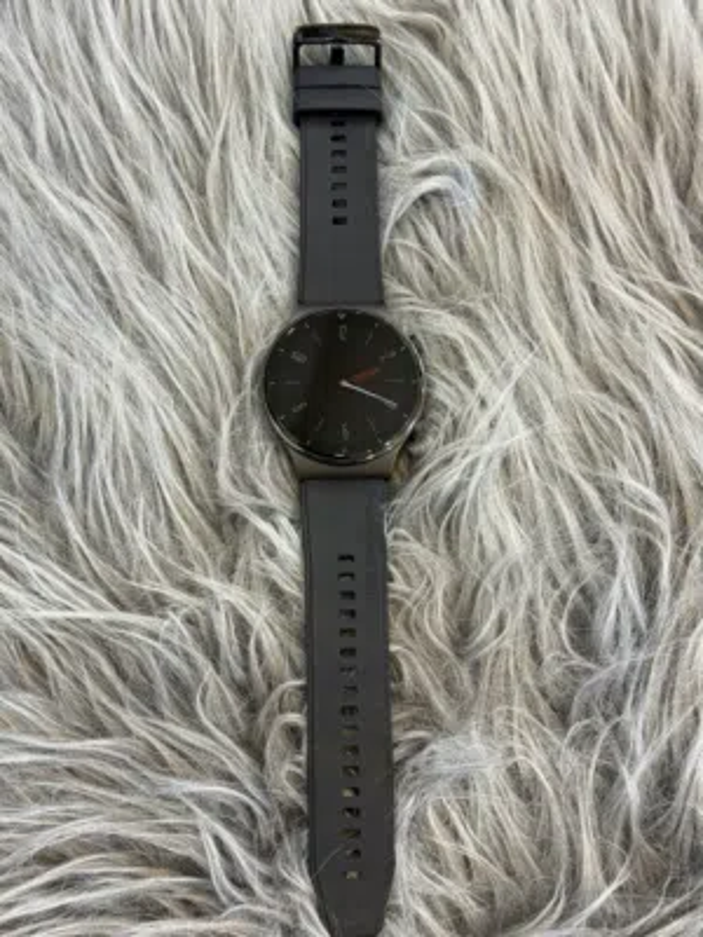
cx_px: 352
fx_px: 1300
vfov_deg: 39.7
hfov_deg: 30.3
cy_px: 468
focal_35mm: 48
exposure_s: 1/100
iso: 125
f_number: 1.78
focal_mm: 6.76
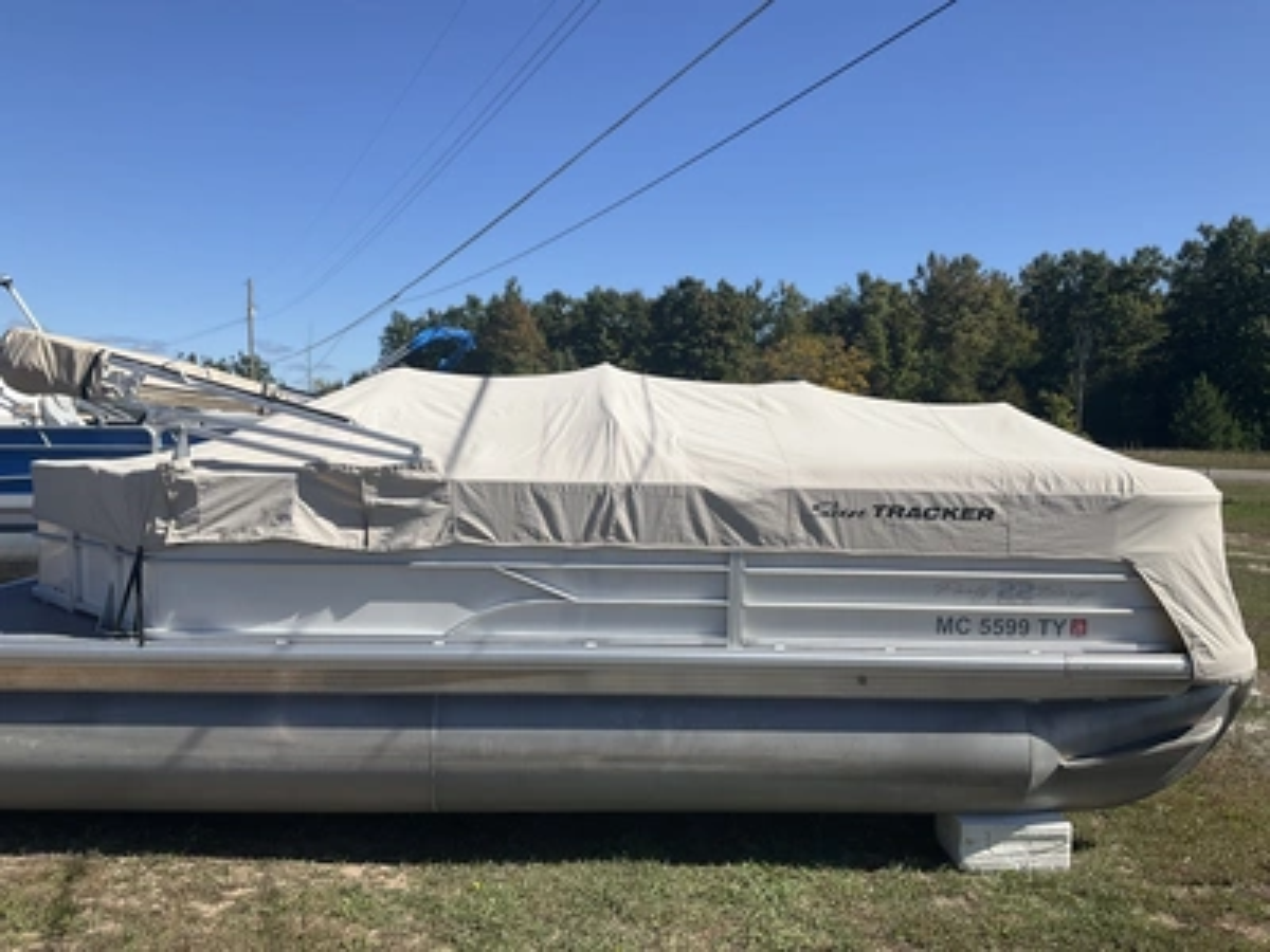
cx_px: 635
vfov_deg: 48.2
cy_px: 476
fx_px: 1064
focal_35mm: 29
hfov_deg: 61.7
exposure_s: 1/2538
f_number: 1.8
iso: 25
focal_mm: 3
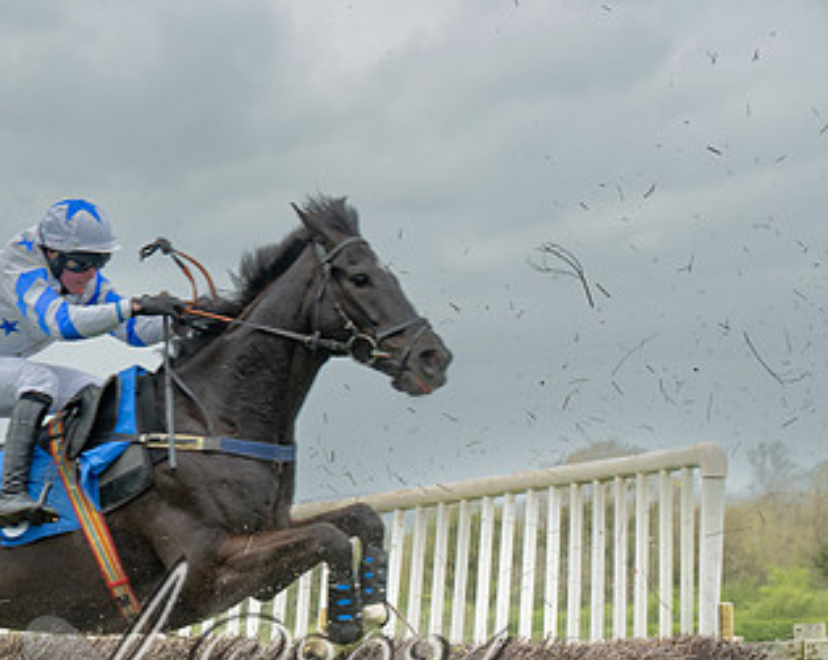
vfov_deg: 8.0
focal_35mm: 192
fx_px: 4698
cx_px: 318
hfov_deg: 10.1
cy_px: 664
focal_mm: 70
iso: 400
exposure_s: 1/800
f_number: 5
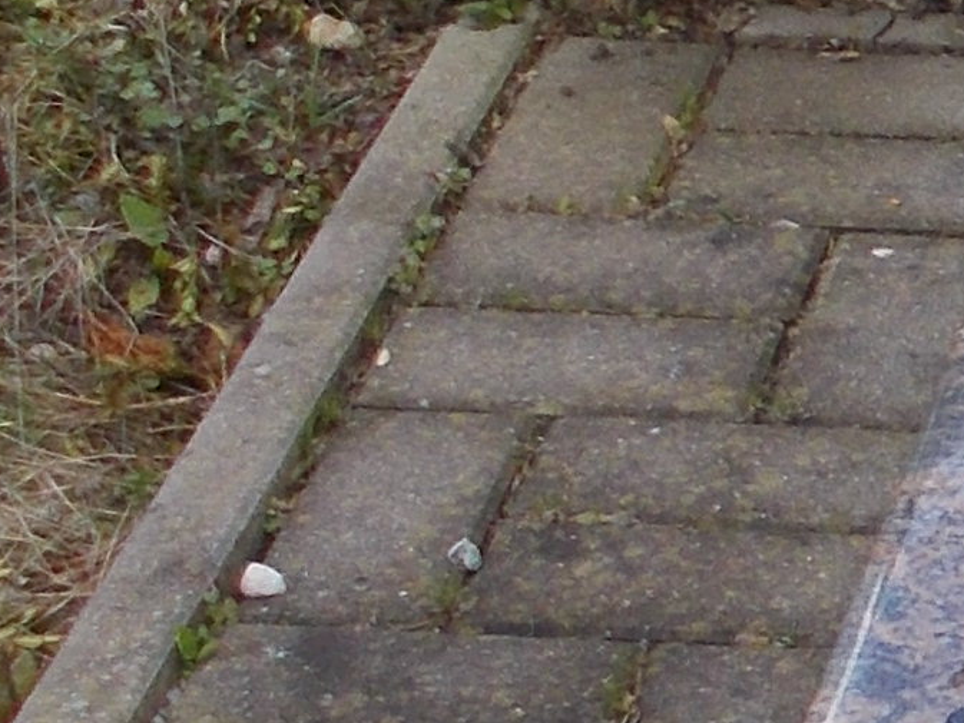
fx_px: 4958
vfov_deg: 8.3
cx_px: 1879
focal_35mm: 178
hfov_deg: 10.3
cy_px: 220
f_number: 3.2
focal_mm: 4.6
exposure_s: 1/100
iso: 80
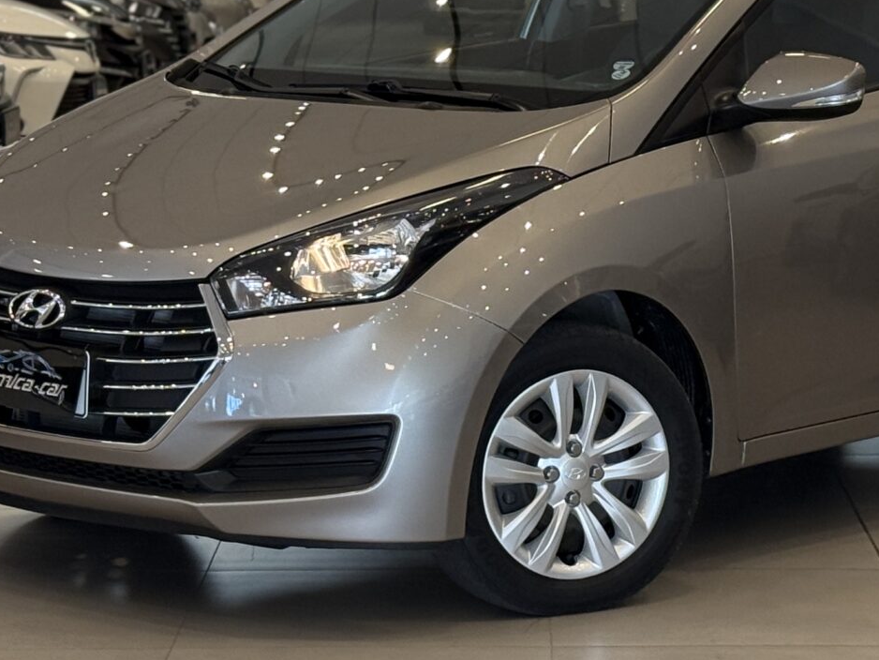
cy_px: 198
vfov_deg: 11.3
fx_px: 3327
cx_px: 605
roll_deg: +0.1
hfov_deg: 15.0
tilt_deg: -4.7
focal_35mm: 131
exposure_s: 1/120
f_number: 1.78
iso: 160
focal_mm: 6.76
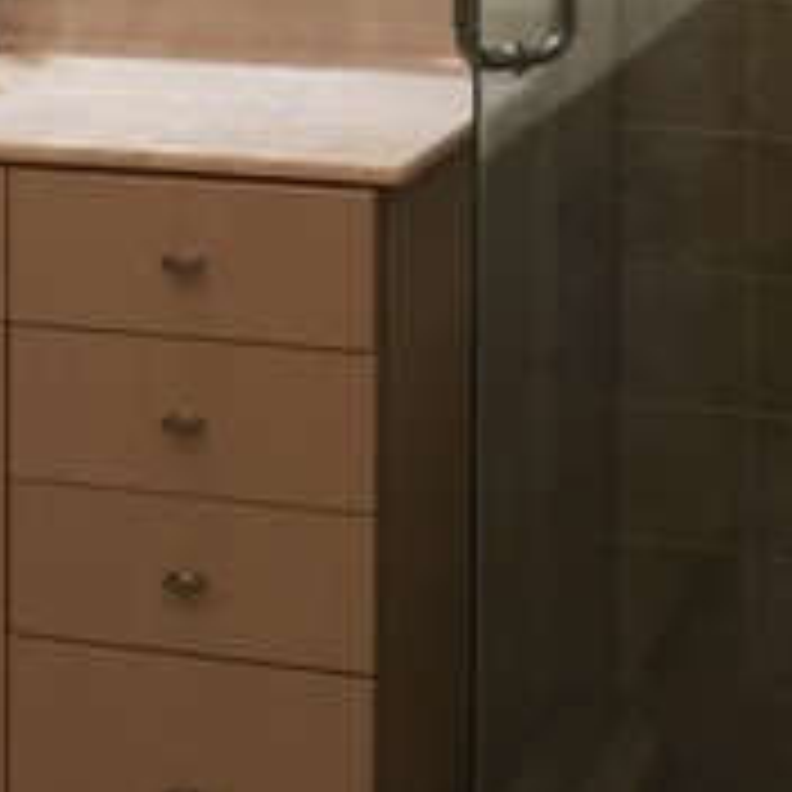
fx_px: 2407
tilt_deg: -3.1
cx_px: 522
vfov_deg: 17.4
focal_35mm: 93
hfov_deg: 18.6
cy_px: -266
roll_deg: -0.6
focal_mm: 4.15
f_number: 2.2
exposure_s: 1/30
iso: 40
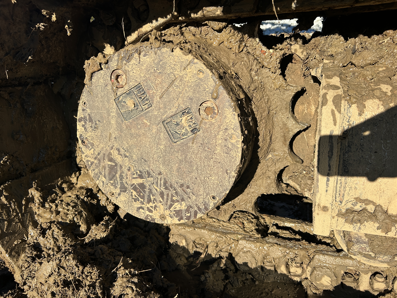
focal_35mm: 26
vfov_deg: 53.1
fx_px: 298
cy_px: 149
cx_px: 198
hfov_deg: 67.3
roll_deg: +2.3
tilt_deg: -13.8
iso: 50
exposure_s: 1/2299
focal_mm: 5.7
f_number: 1.5
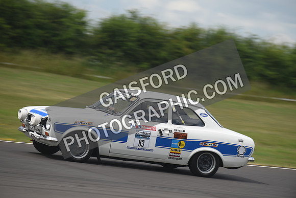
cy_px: 99
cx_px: 148
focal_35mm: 200
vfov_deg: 6.9
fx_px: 1645
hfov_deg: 10.3
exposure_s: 1/250
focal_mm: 200
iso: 125
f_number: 5.6
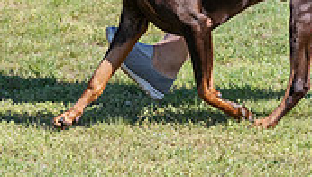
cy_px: -99
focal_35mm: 506
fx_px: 4193
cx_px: 152
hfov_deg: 4.3
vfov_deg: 2.4
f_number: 6.3
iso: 500
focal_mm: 124
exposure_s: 1/1600
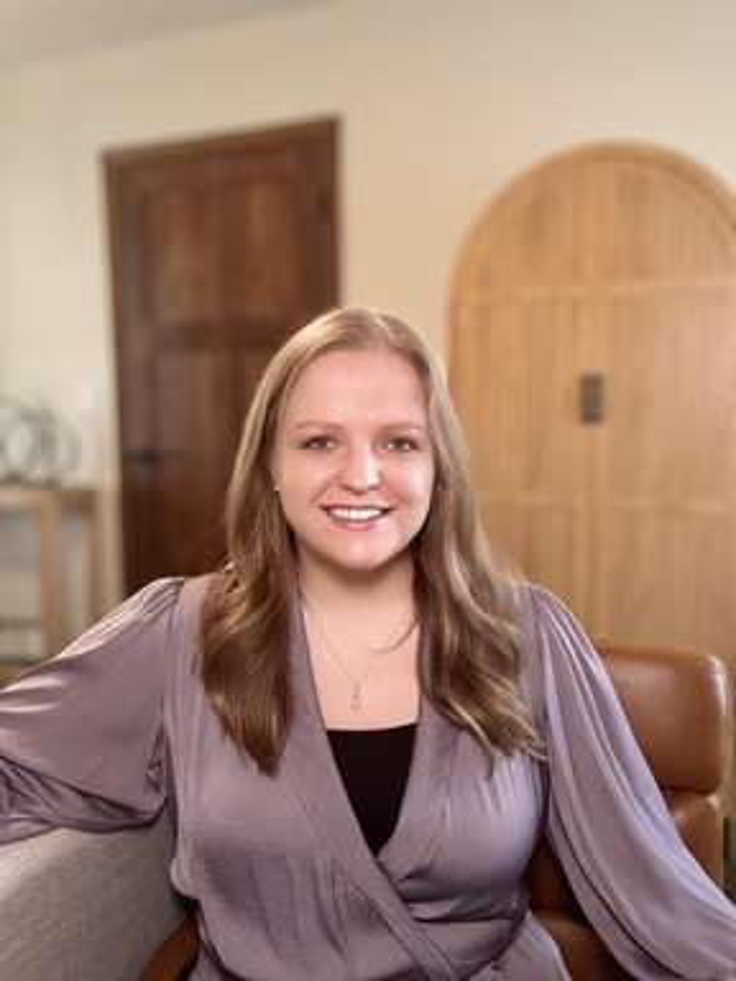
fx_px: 850
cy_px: 490
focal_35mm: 30
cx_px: 368
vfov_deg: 60.0
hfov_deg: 46.8
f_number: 1.9
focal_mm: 2.69
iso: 250
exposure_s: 1/40
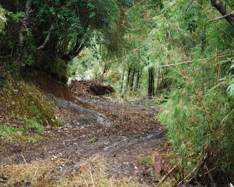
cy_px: 94
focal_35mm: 94
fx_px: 648
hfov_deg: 20.5
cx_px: 117
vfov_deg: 16.4
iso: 360
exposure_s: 1/60
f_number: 4
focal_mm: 55
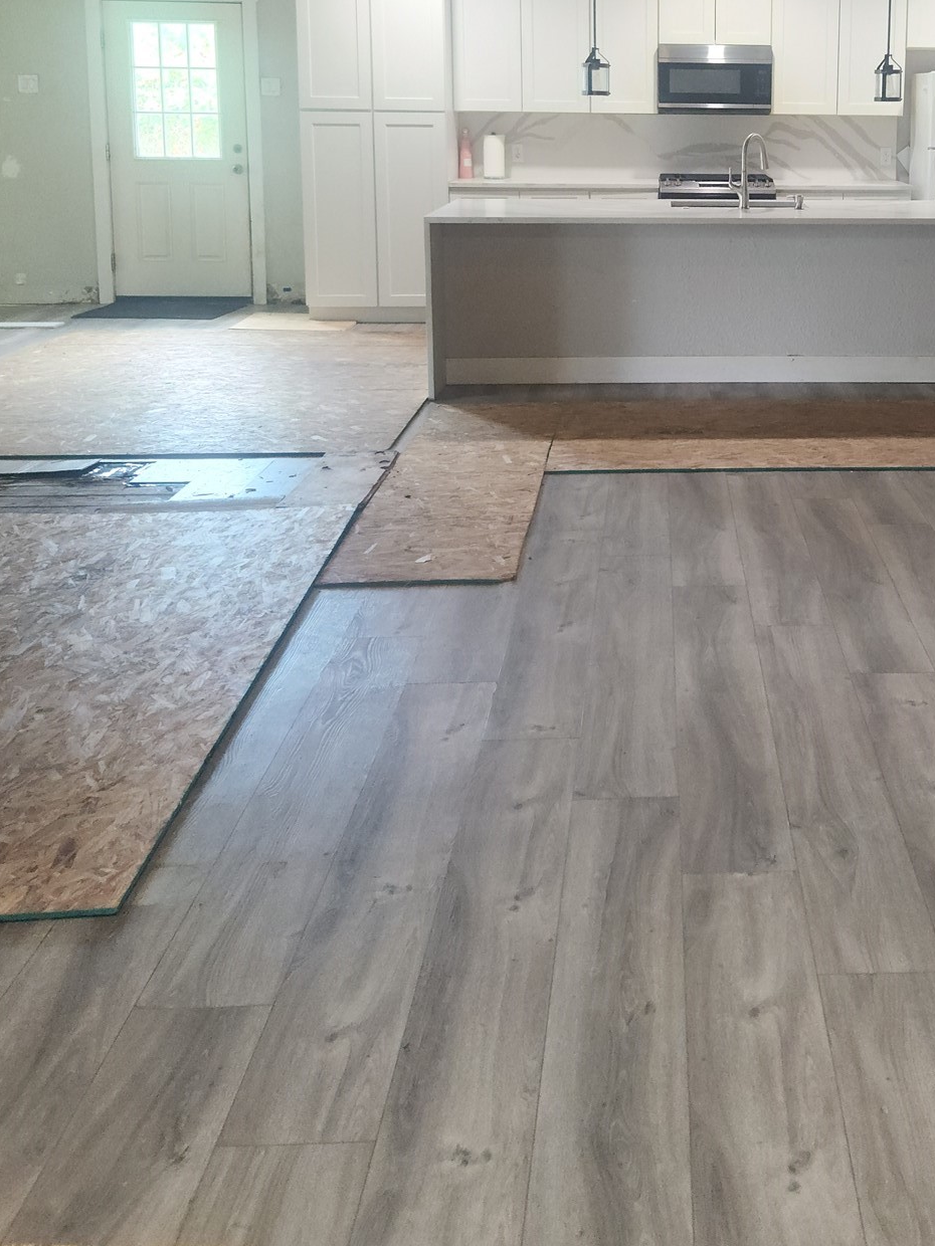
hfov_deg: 36.8
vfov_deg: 46.6
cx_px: 705
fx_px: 1369
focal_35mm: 38
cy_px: 265
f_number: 1.8
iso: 250
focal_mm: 5.4
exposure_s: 1/60
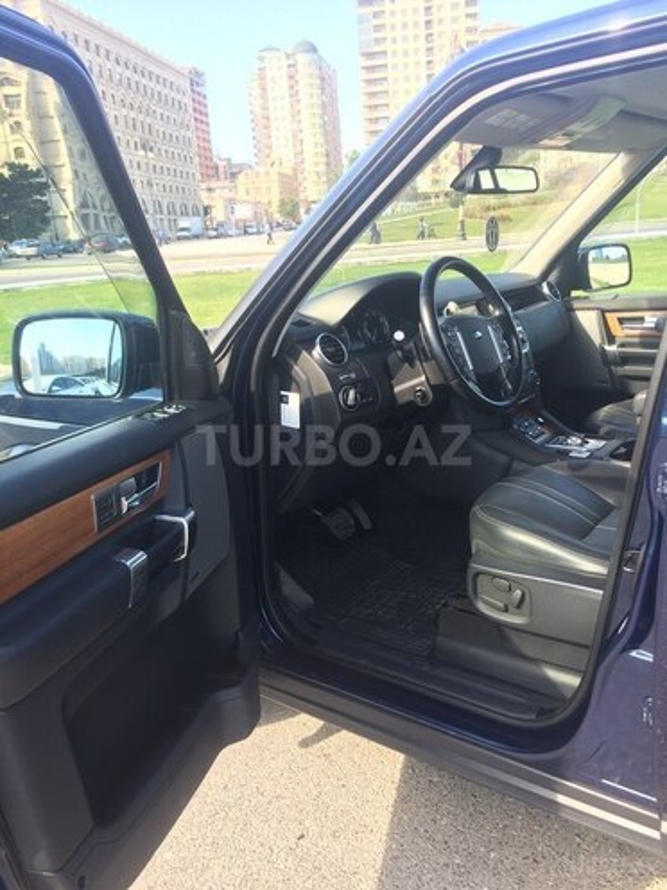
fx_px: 745
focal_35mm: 29
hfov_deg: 48.2
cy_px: 445
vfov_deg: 61.7
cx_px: 334
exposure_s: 1/145
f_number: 2.2
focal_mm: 4.15
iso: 32
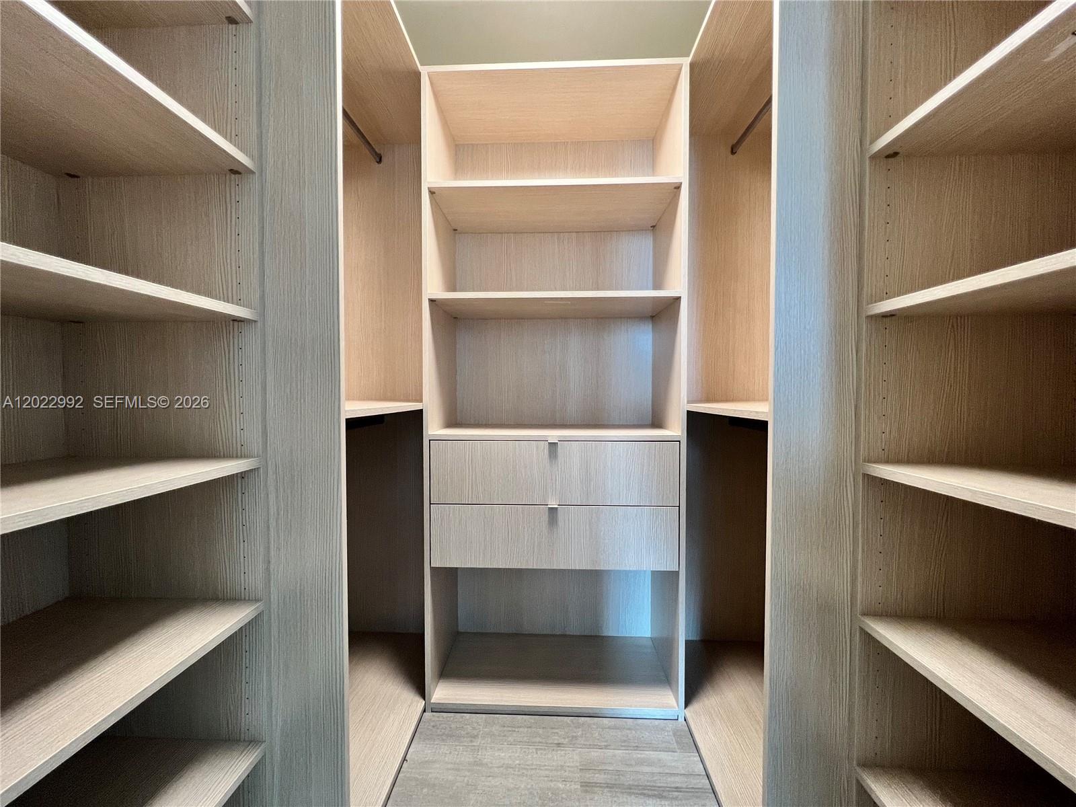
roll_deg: +0.0
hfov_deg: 106.2
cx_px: 538
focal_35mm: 13
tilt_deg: -1.3
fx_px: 404
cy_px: 404
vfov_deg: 89.9
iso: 200
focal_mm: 1.57
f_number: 1.8
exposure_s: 1/60
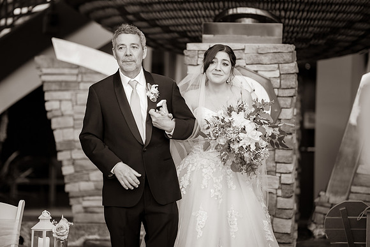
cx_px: 170
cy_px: 106
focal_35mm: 105
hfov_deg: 19.5
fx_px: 1076
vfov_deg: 13.1
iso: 125
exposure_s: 1/200
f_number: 1.4
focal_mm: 85
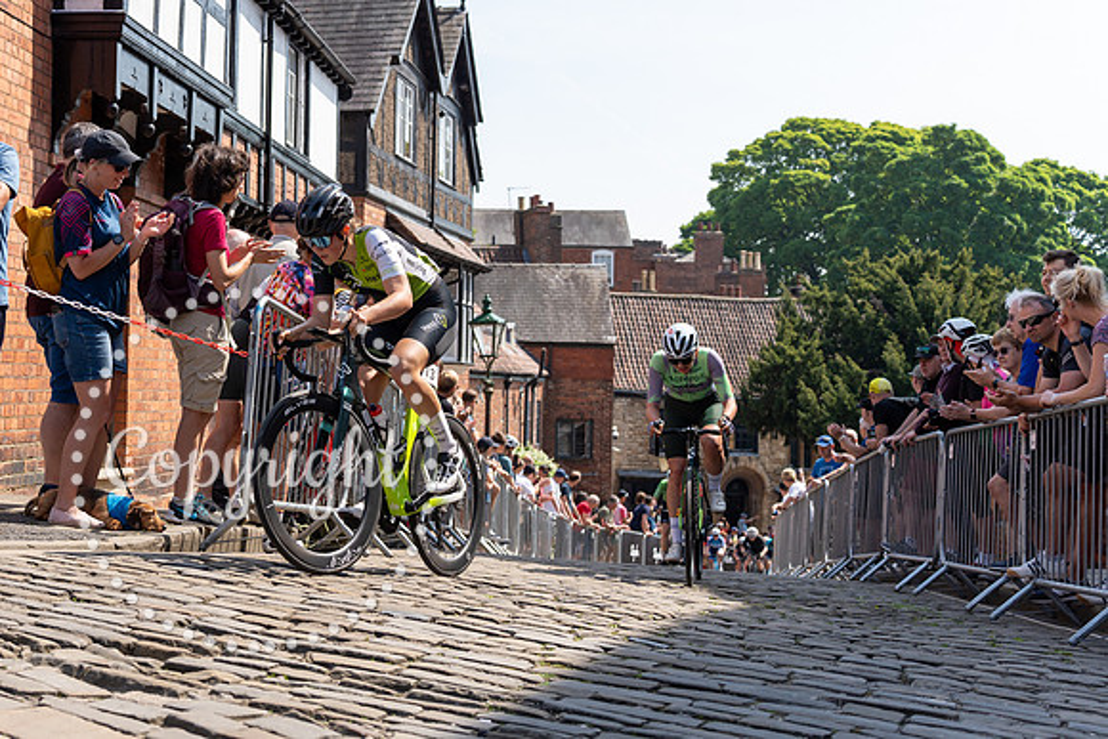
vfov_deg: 25.1
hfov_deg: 36.3
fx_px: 1660
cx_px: 322
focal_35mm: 54
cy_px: 341
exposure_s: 1/2500
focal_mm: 38
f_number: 3.5
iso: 160
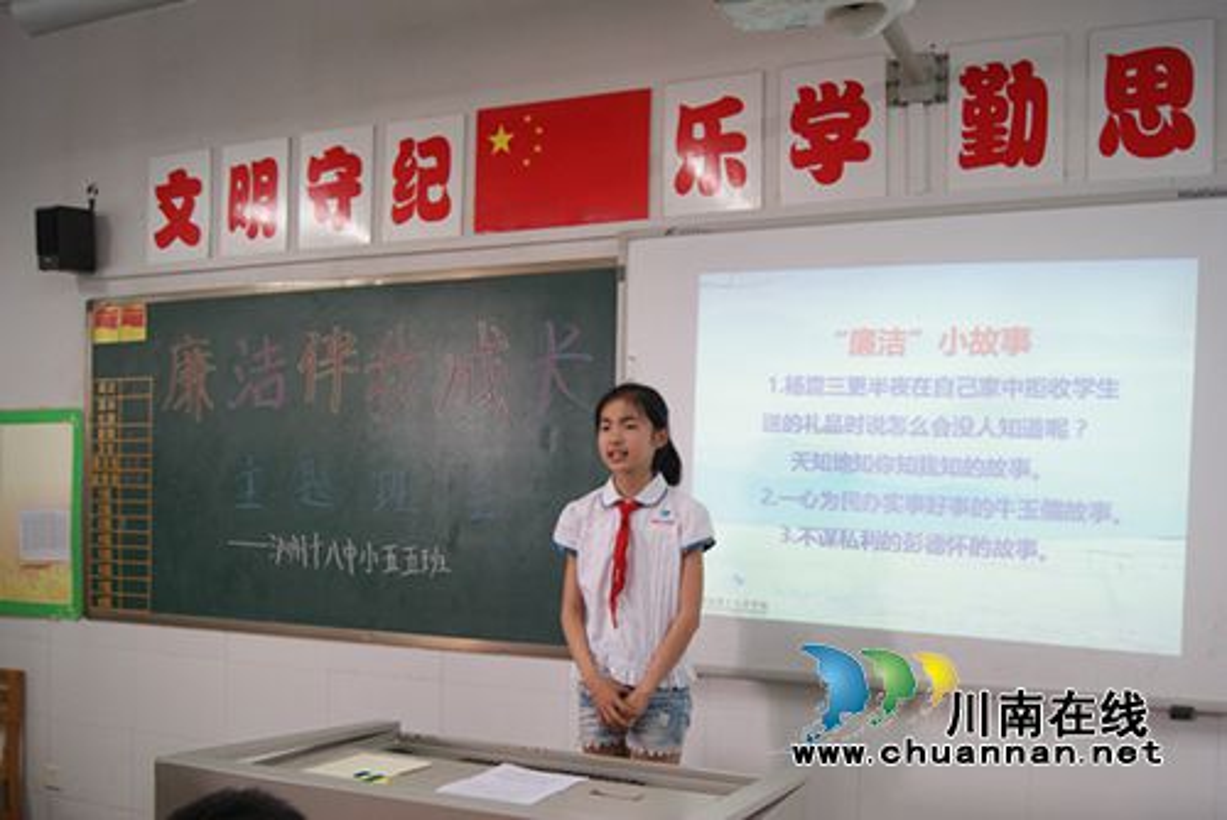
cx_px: 614
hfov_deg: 57.2
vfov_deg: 40.0
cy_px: 410
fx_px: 1125
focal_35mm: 33
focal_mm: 22
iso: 400
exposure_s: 1/40
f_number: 4
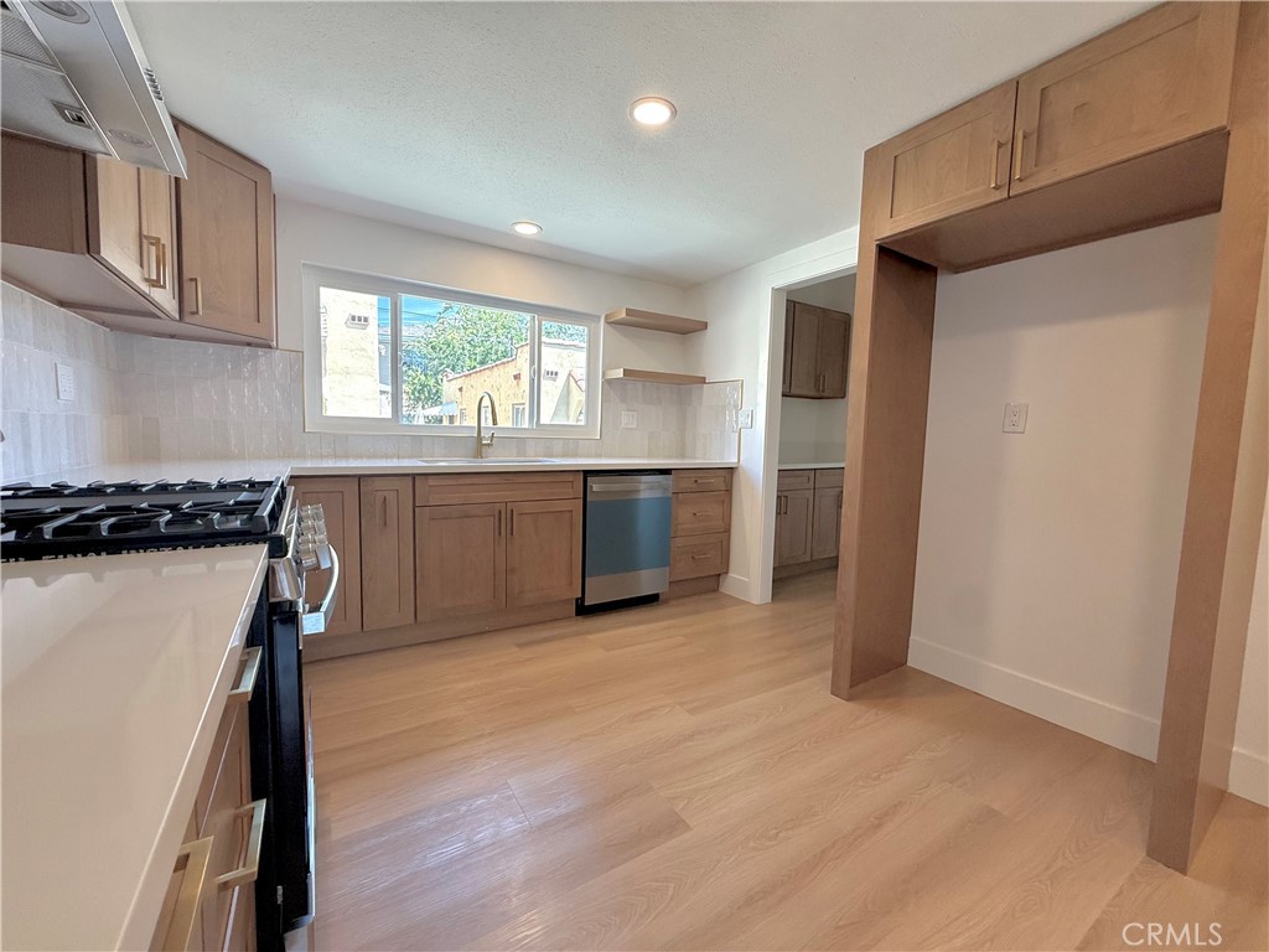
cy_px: 476
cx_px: 634
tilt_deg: -4.3
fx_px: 513
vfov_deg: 85.7
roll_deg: -1.3
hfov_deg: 102.1
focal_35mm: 14
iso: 125
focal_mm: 2.22
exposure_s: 1/120
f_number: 2.2
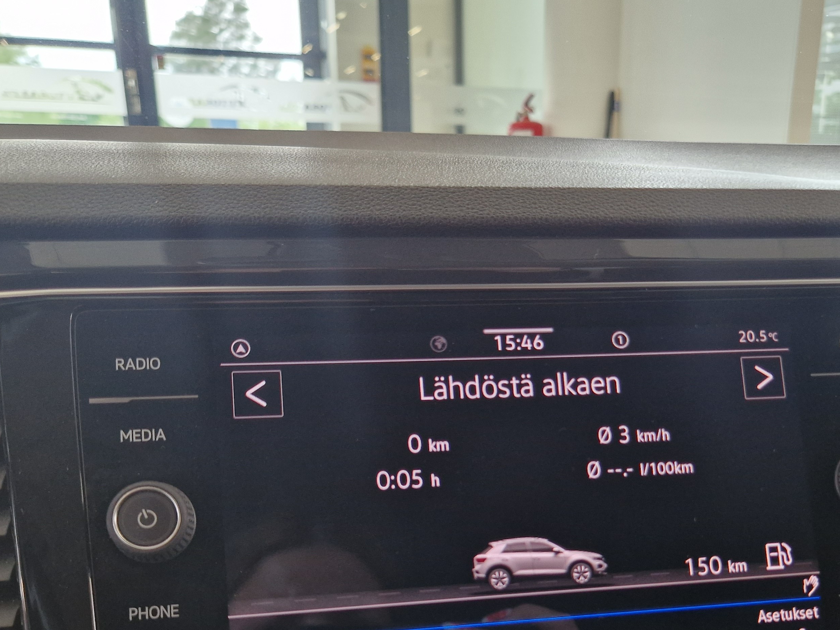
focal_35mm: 37
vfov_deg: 37.4
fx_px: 898
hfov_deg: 49.7
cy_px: 500
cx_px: 517
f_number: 1.8
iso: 160
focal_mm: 5.4
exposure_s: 1/180
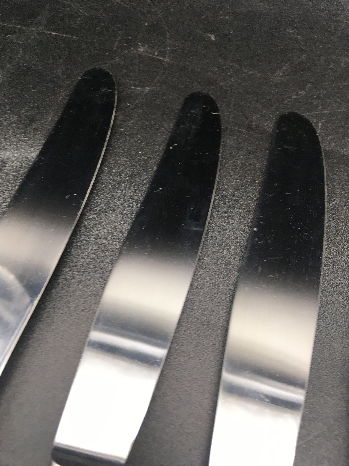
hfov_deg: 48.2
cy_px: 233
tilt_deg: -65.6
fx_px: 390
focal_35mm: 29
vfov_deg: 61.7
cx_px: 174
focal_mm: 4.15
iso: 25
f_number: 2.2
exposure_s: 1/33
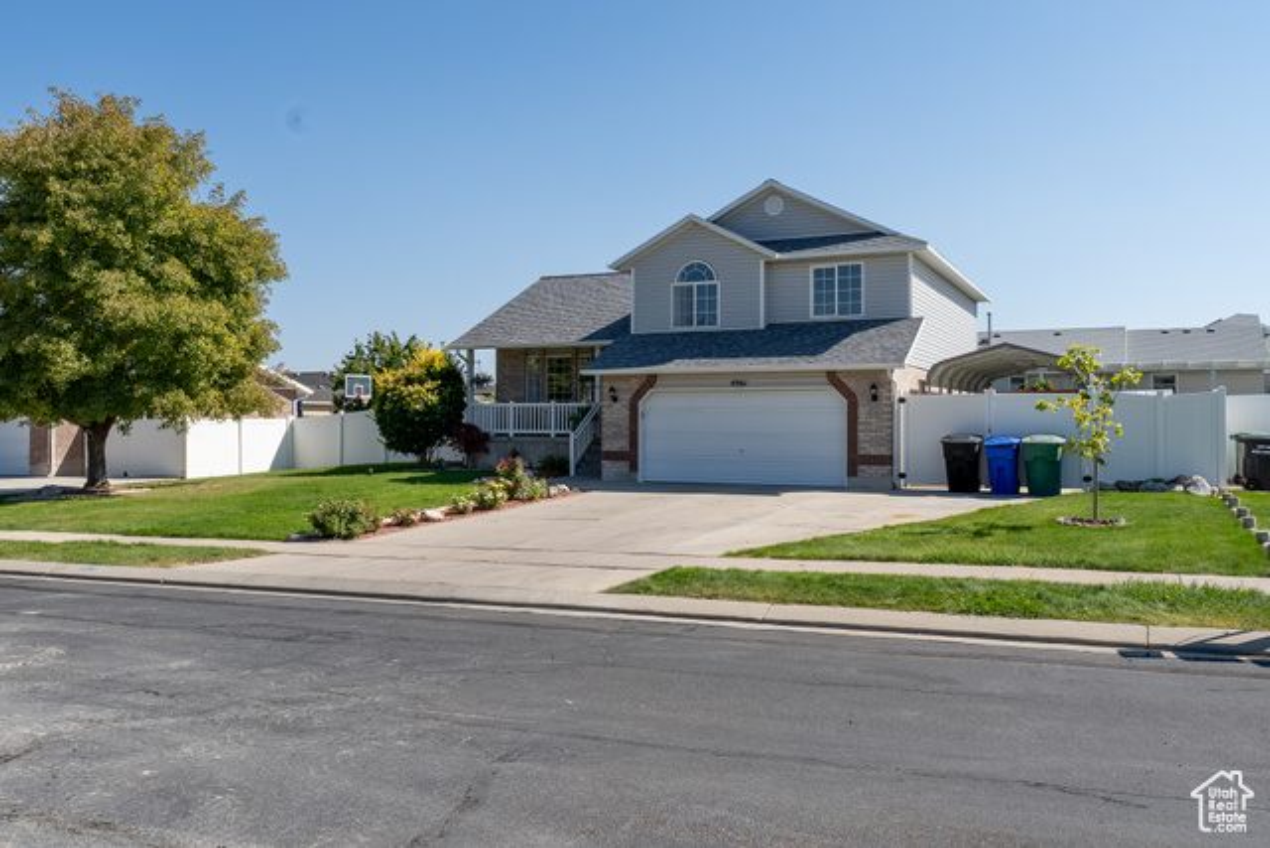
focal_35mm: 28
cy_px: 424
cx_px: 635
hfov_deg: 65.5
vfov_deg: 46.4
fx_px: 988
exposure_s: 1/200
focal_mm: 19.3
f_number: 10
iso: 100
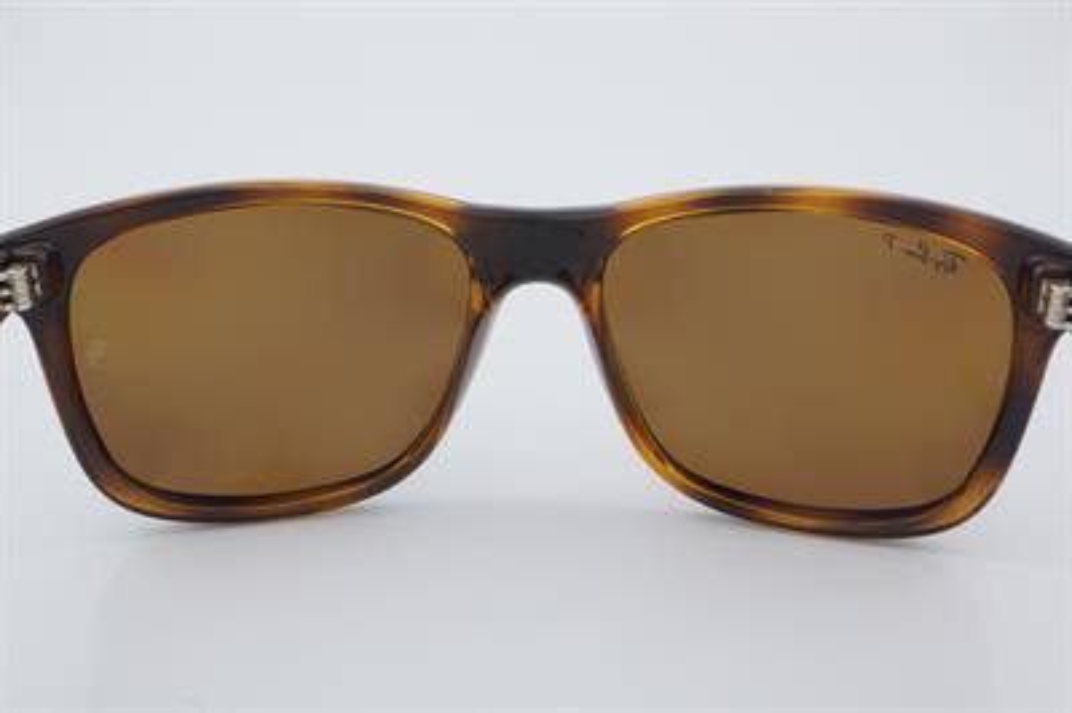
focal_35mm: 52
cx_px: 536
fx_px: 1562
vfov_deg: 25.7
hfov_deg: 37.9
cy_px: 356
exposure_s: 1/4
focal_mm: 35
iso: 100
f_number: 32
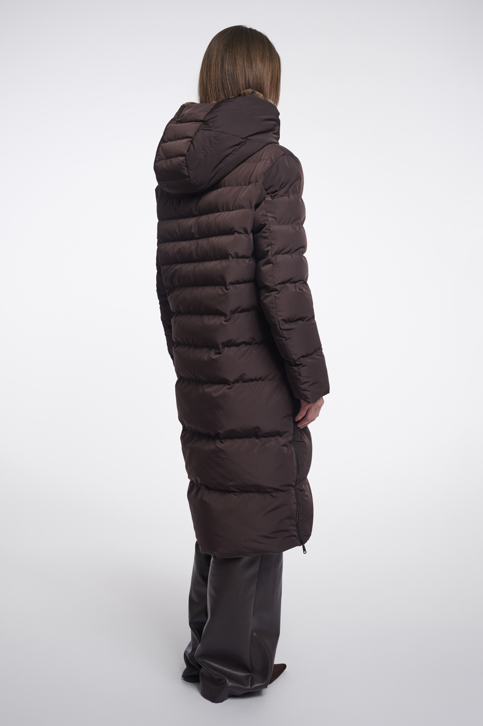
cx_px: 242
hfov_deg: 29.2
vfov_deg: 42.8
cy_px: 363
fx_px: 927
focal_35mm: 46
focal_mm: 46
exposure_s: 1/160
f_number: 8
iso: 125
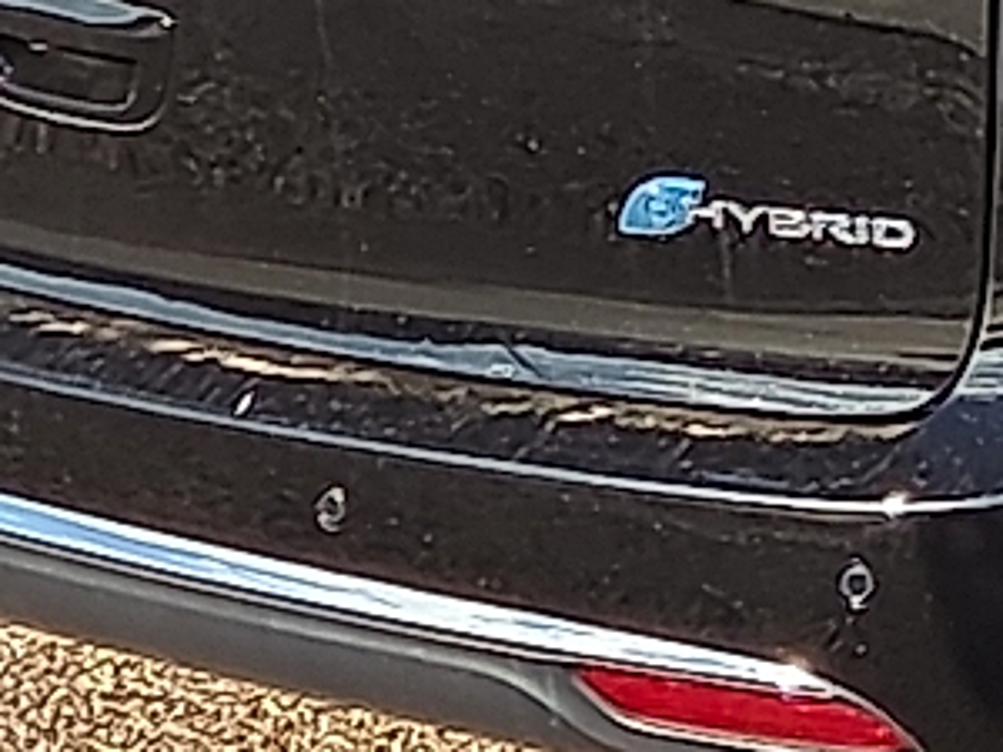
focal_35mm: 256
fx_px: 7418
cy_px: -465
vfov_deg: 5.7
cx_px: 1772
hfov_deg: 7.5
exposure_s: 1/1250
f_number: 1.8
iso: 25
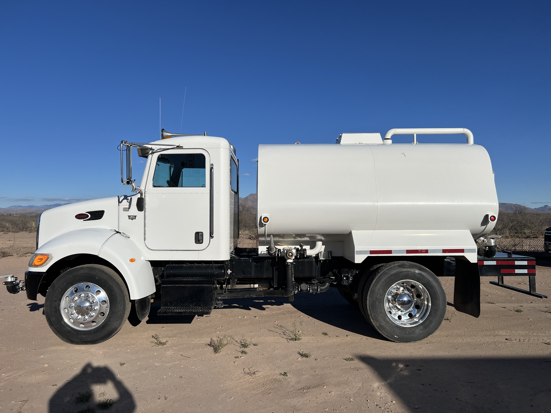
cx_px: 276
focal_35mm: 26
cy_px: 206
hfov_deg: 67.3
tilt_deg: +0.8
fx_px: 414
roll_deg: +0.0
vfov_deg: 53.1
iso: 50
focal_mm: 5.7
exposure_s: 1/11364
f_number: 1.5
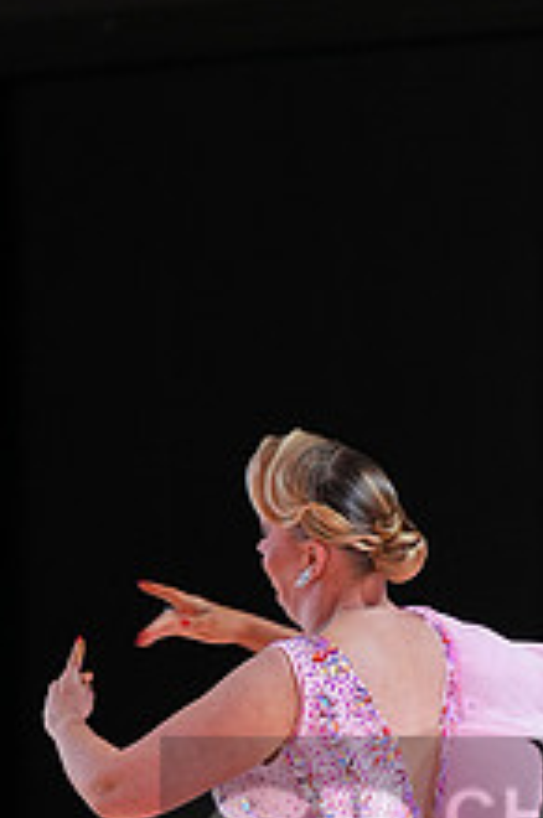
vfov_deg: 6.1
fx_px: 7671
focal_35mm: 338
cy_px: 863
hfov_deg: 4.0
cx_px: 675
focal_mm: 128
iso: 1600
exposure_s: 1/400
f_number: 4
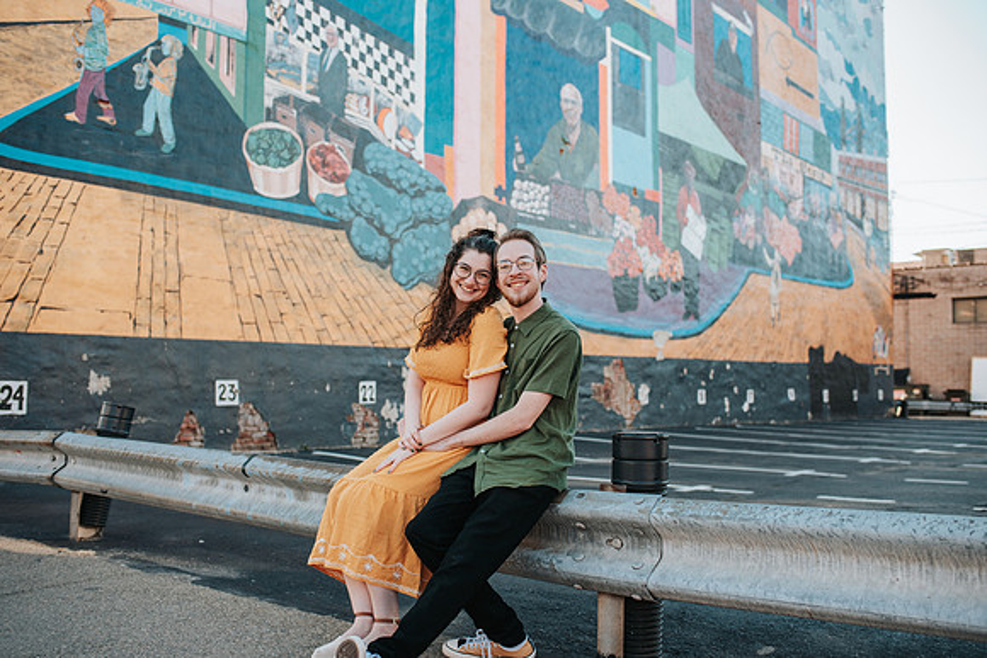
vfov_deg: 37.9
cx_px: 494
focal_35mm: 35
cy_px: 329
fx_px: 960
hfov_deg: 54.4
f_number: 3.2
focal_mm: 35
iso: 720
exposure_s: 1/1250
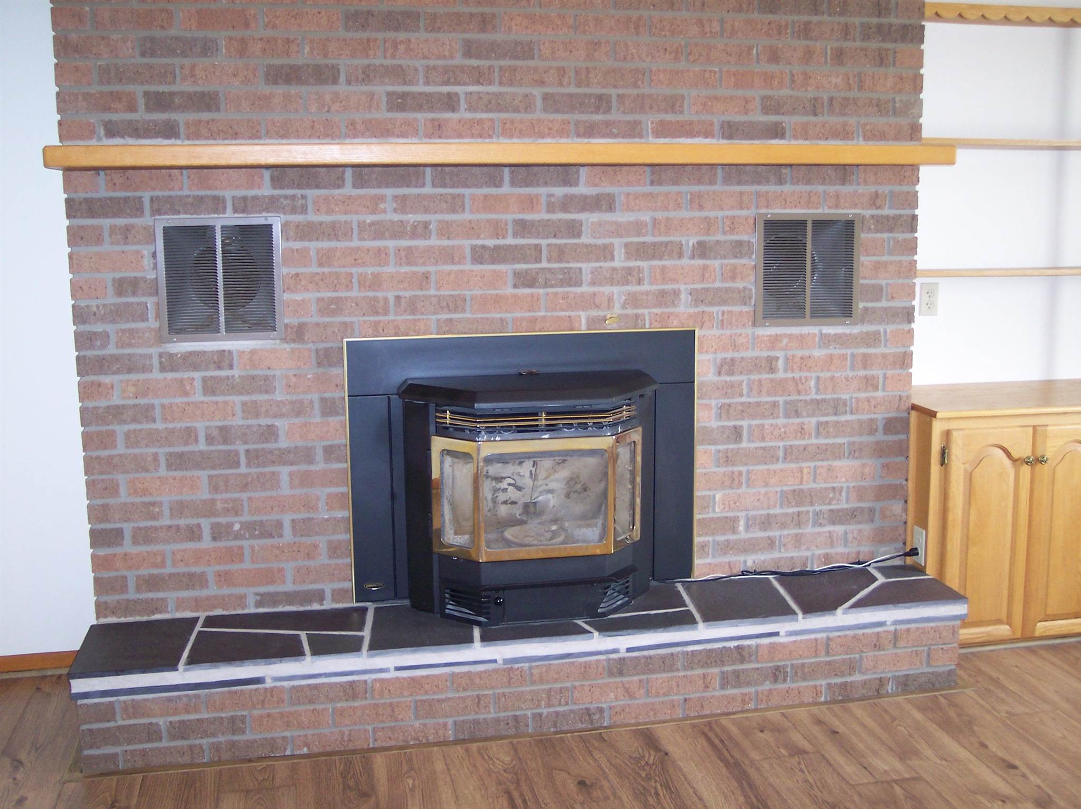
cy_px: 404
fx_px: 1186
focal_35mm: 38
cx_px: 540
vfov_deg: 37.7
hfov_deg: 49.0
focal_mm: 8
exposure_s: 1/30
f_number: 2.8
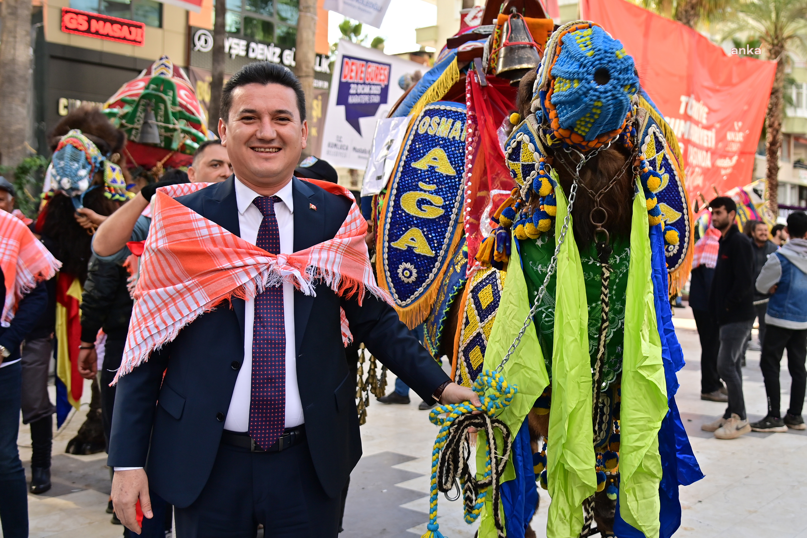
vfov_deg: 42.3
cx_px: 404
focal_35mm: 31
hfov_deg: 60.3
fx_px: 695
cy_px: 269
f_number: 4
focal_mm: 31
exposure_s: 1/320
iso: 100
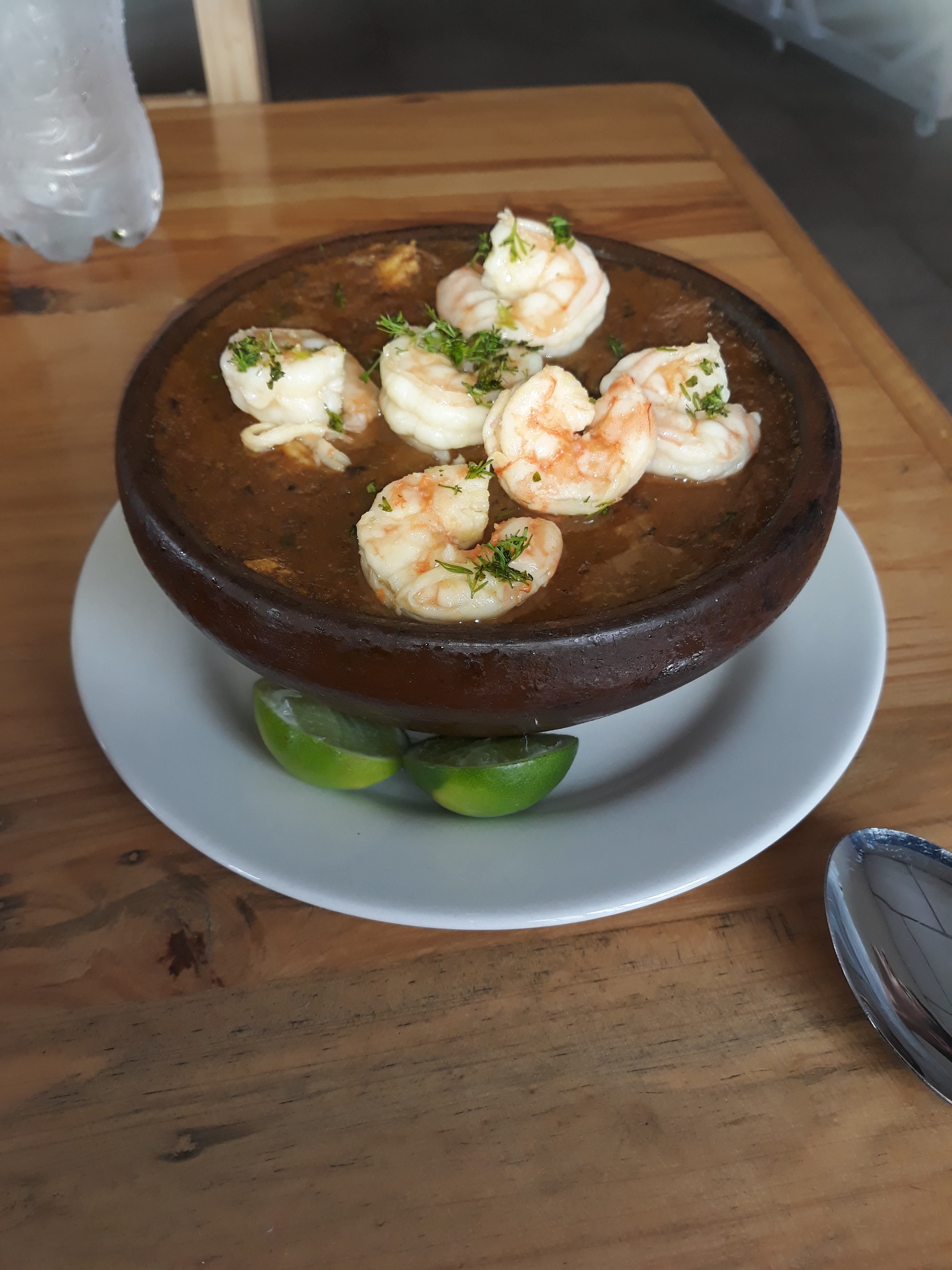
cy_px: 635
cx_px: 476
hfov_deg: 51.4
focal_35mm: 27
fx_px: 990
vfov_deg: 65.3
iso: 80
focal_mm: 3.6
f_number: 1.9
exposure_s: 1/50
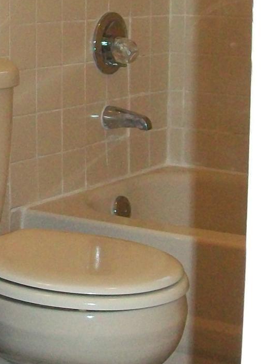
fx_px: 1073
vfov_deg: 19.0
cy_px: 41
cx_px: -54
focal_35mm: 102
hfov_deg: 14.1
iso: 200
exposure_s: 1/125
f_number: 2.7
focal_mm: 6
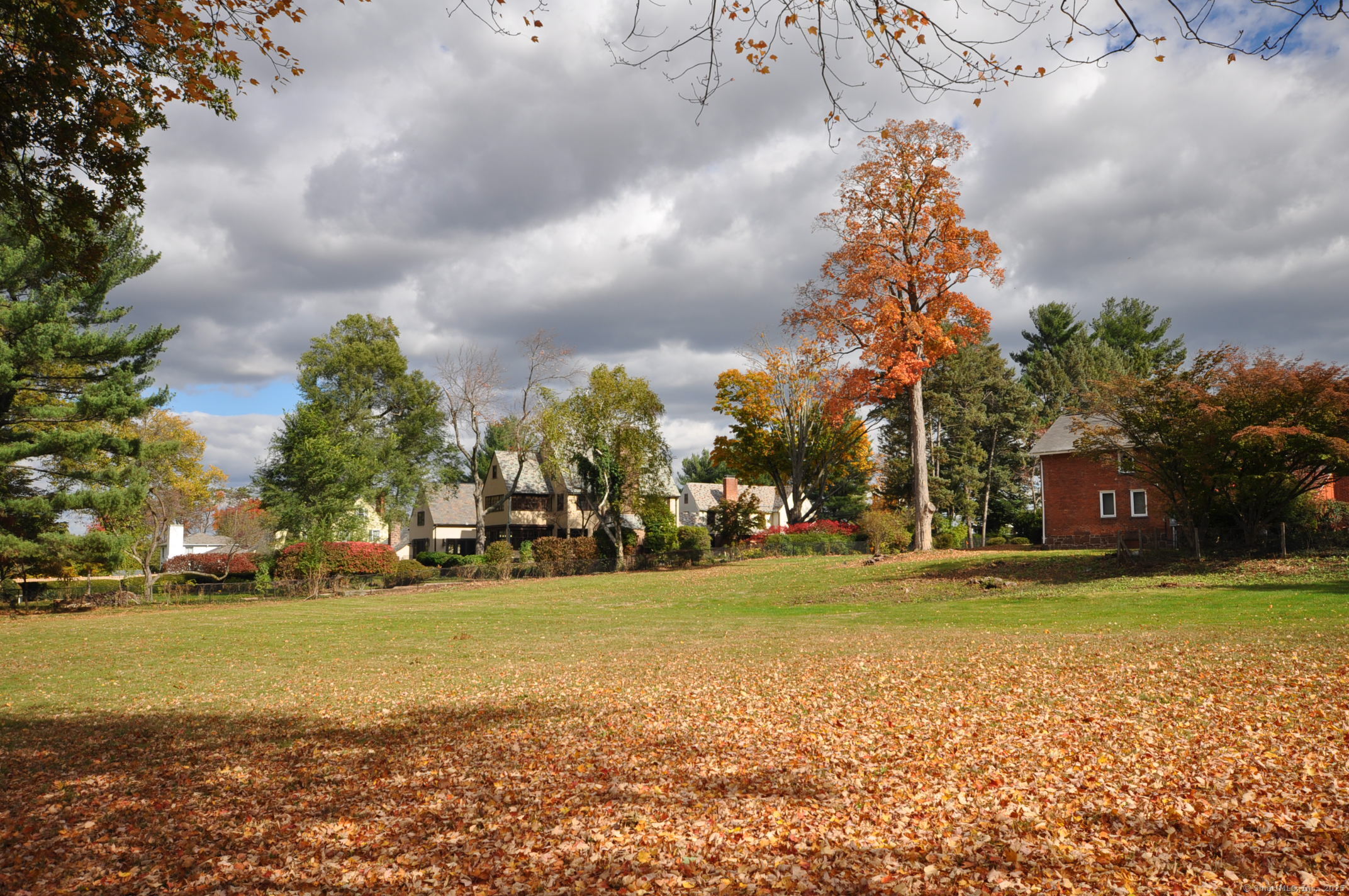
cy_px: 448
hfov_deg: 62.0
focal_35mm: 30
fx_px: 1123
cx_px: 674
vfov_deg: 43.5
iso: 200
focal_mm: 20
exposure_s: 1/400
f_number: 10
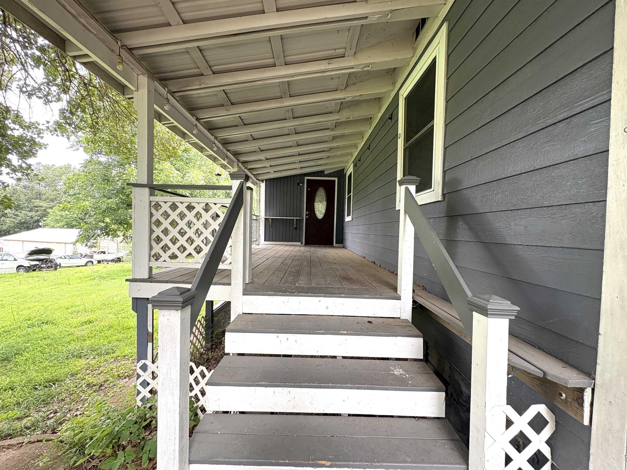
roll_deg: -0.5
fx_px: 254
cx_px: 314
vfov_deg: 85.7
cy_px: 235
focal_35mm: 14
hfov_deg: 102.1
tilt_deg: -1.3
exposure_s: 1/99
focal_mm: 2.22
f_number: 2.2
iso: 80
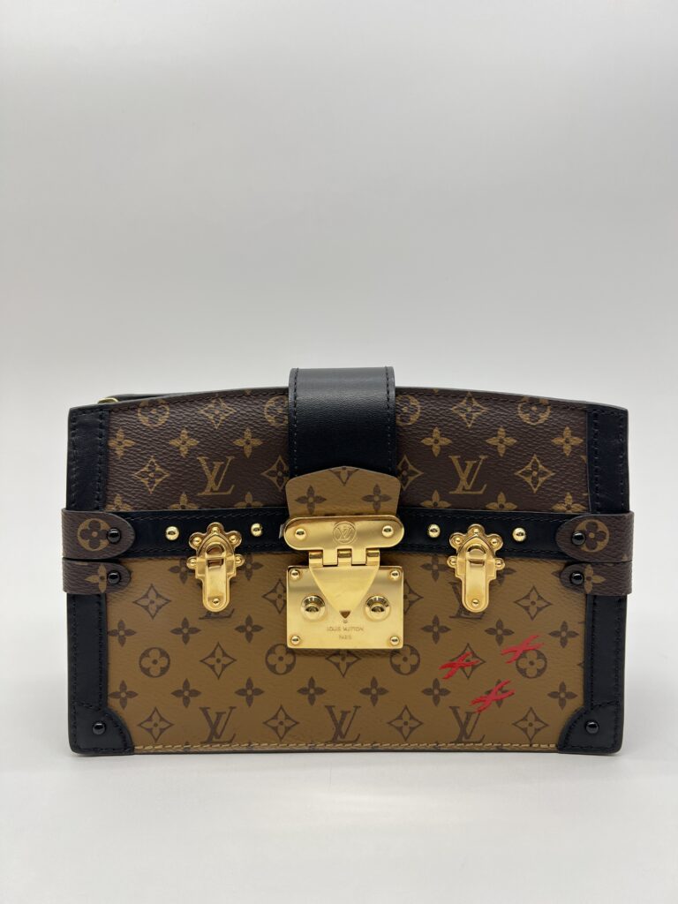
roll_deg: -0.4
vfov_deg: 67.3
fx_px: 679
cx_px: 339
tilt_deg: -9.6
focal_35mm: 26
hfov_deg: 53.1
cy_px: 452
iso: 32
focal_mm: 5.7
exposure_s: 1/109
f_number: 1.5
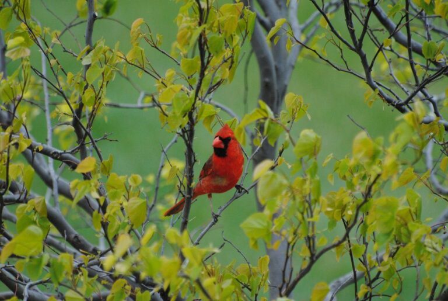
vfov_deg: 3.1
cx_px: 224
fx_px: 5610
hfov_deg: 4.6
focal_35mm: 450
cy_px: 150
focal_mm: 300
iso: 450
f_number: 5.6
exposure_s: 1/500
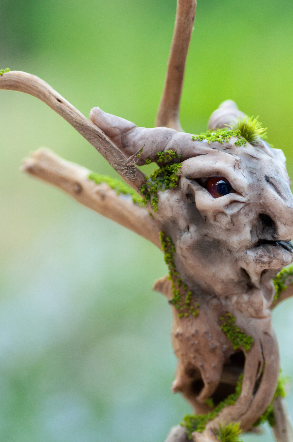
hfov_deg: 6.8
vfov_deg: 10.2
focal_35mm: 201
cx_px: 214
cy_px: 312
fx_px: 2460
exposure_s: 1/320
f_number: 5.6
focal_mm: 90
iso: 500
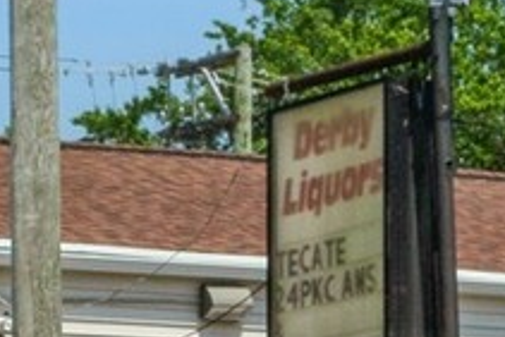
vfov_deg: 4.1
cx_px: 486
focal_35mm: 338
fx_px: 4744
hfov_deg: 6.1
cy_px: 339
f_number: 8
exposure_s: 1/4000
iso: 200
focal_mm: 44
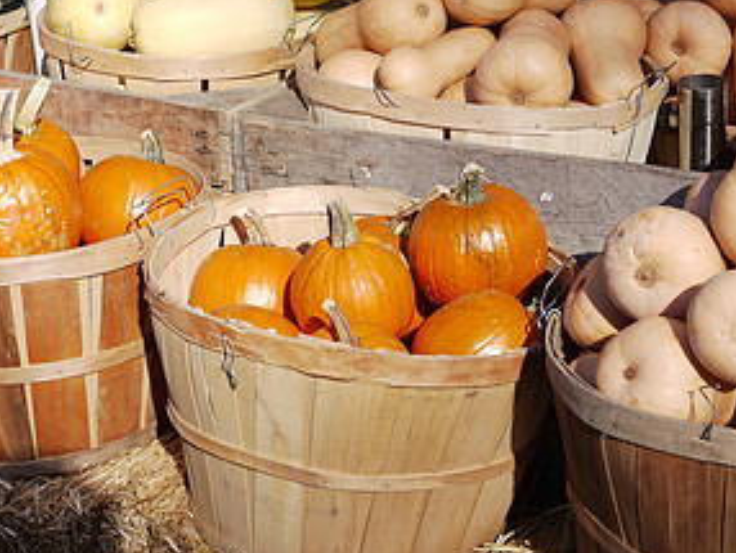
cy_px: 238
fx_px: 1724
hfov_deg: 24.1
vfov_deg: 18.2
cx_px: 355
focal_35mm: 81
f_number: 5
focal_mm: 20
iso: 100
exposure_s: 1/125
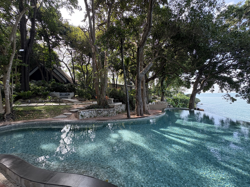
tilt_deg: +0.9
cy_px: 94
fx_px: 101
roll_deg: +0.2
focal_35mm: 14
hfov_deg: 102.1
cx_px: 125
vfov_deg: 85.7
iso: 64
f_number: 2.2
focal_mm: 2.22
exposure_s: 1/139
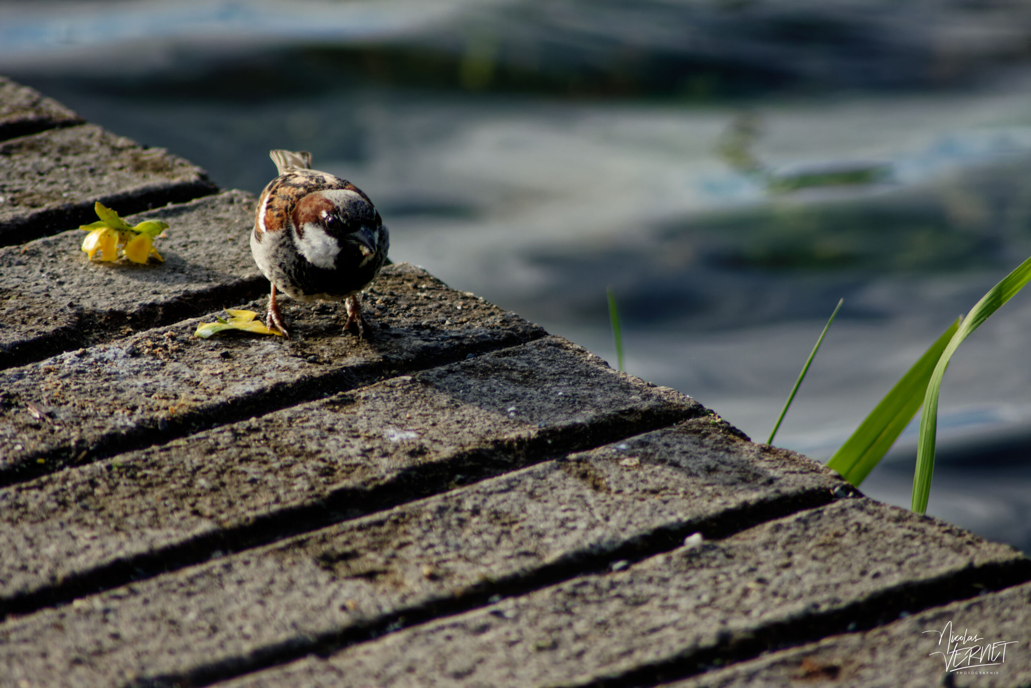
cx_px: 516
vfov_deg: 3.1
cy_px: 344
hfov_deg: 4.6
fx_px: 12887
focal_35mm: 450
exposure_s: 1/1600
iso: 800
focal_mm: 300
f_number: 5.6
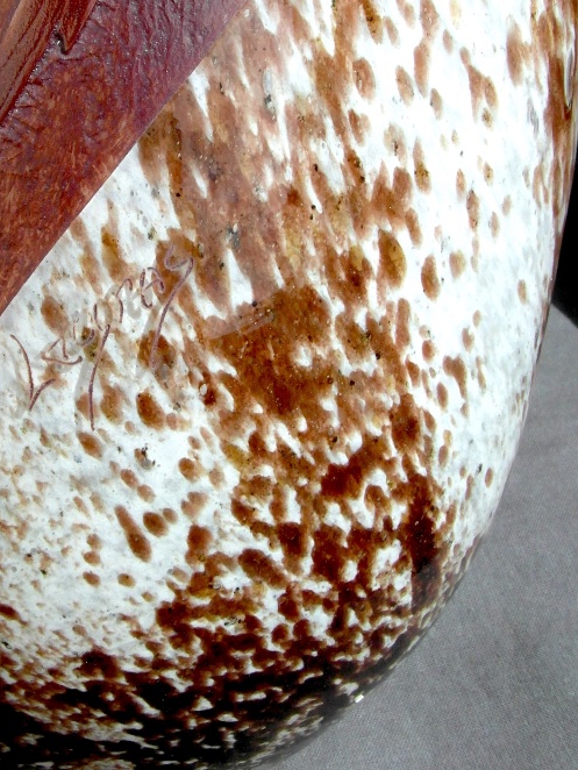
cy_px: 213
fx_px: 1290
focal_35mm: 58
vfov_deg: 32.7
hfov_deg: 24.9
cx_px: 124
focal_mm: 5.3
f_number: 5.6
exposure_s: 1/350
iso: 80
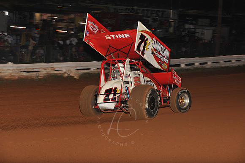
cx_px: 122
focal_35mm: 112
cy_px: 82
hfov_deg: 18.3
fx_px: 762
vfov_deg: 12.2
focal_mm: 112
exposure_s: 1/320
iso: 1000
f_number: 7.1
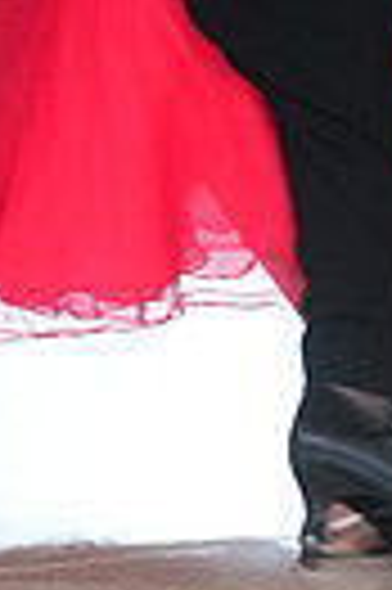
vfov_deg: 3.7
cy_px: -428
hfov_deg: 2.4
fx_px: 9203
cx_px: 390
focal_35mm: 562
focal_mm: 127
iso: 4000
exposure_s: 1/320
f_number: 7.1
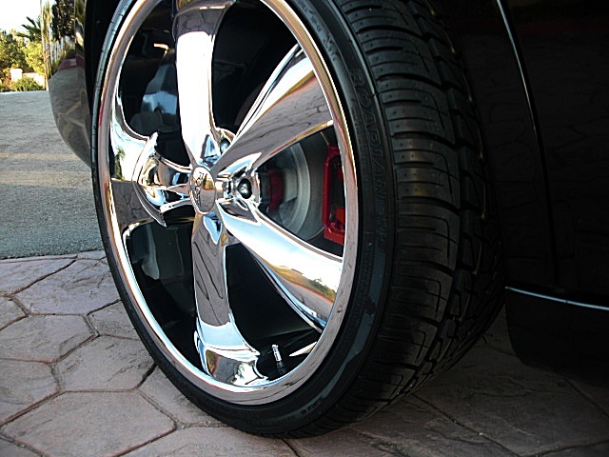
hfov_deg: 51.4
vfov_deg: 39.7
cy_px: 228
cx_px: 304
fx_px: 633
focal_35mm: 36
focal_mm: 6.3
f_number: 2.8
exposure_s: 1/80
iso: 50
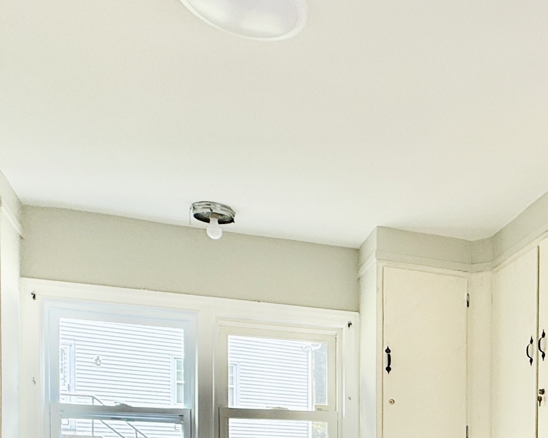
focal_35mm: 44
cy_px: 498
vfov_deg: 30.1
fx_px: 714
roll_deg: -1.4
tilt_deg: -1.4
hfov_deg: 38.5
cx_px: 513
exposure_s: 1/99
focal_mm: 2.22
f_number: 2.2
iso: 100
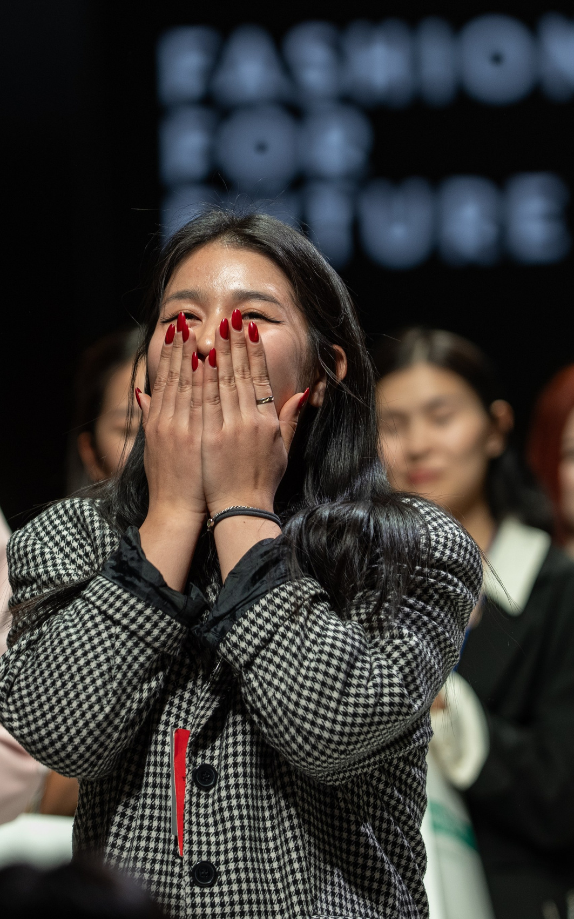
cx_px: 167
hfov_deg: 3.8
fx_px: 8561
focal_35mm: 342
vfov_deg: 6.1
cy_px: 458
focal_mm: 149
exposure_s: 1/250
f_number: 2.8
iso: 400
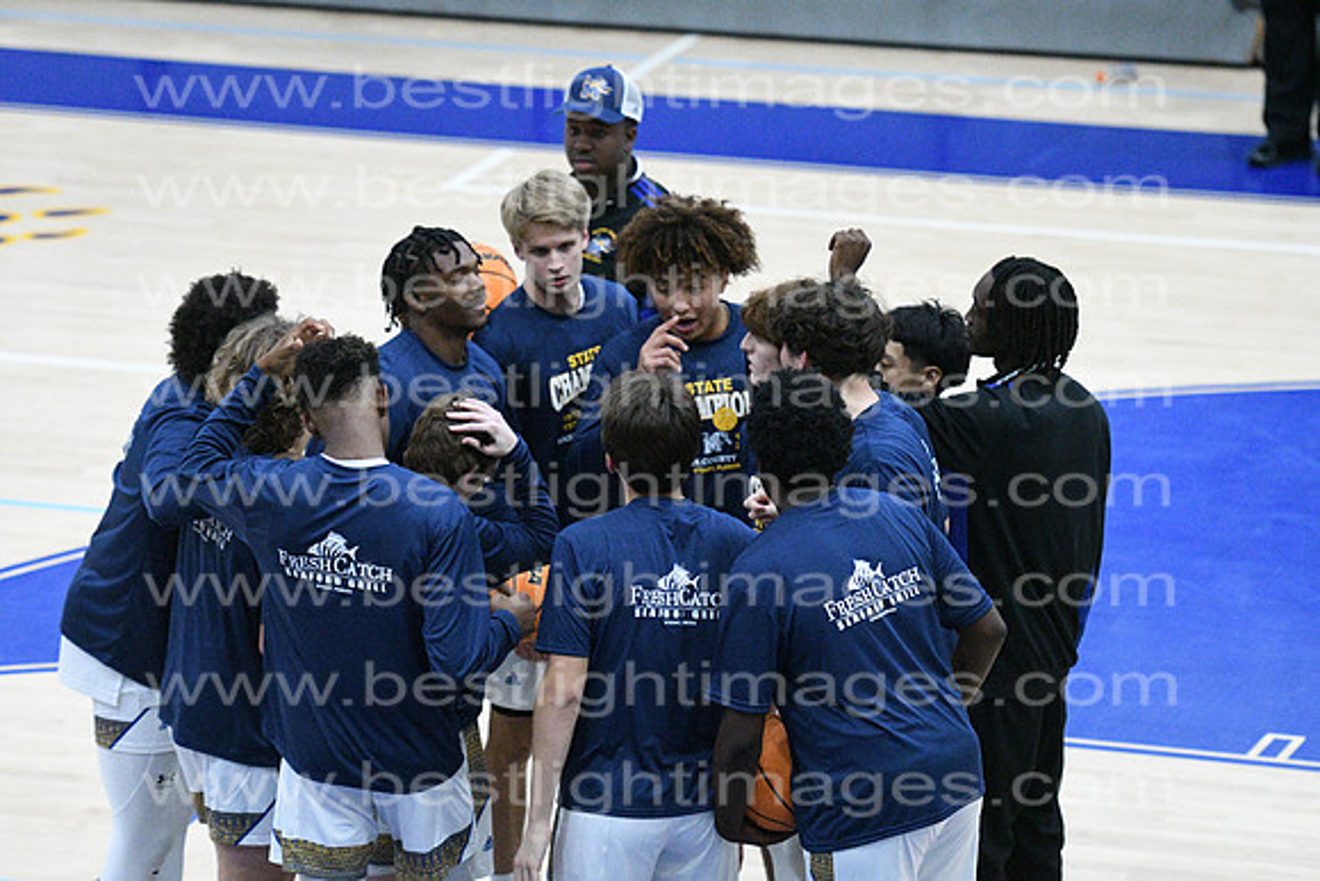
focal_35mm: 202
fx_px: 7426
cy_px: 440
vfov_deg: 6.8
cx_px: 660
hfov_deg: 10.2
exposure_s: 1/800
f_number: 3.5
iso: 12800
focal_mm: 135
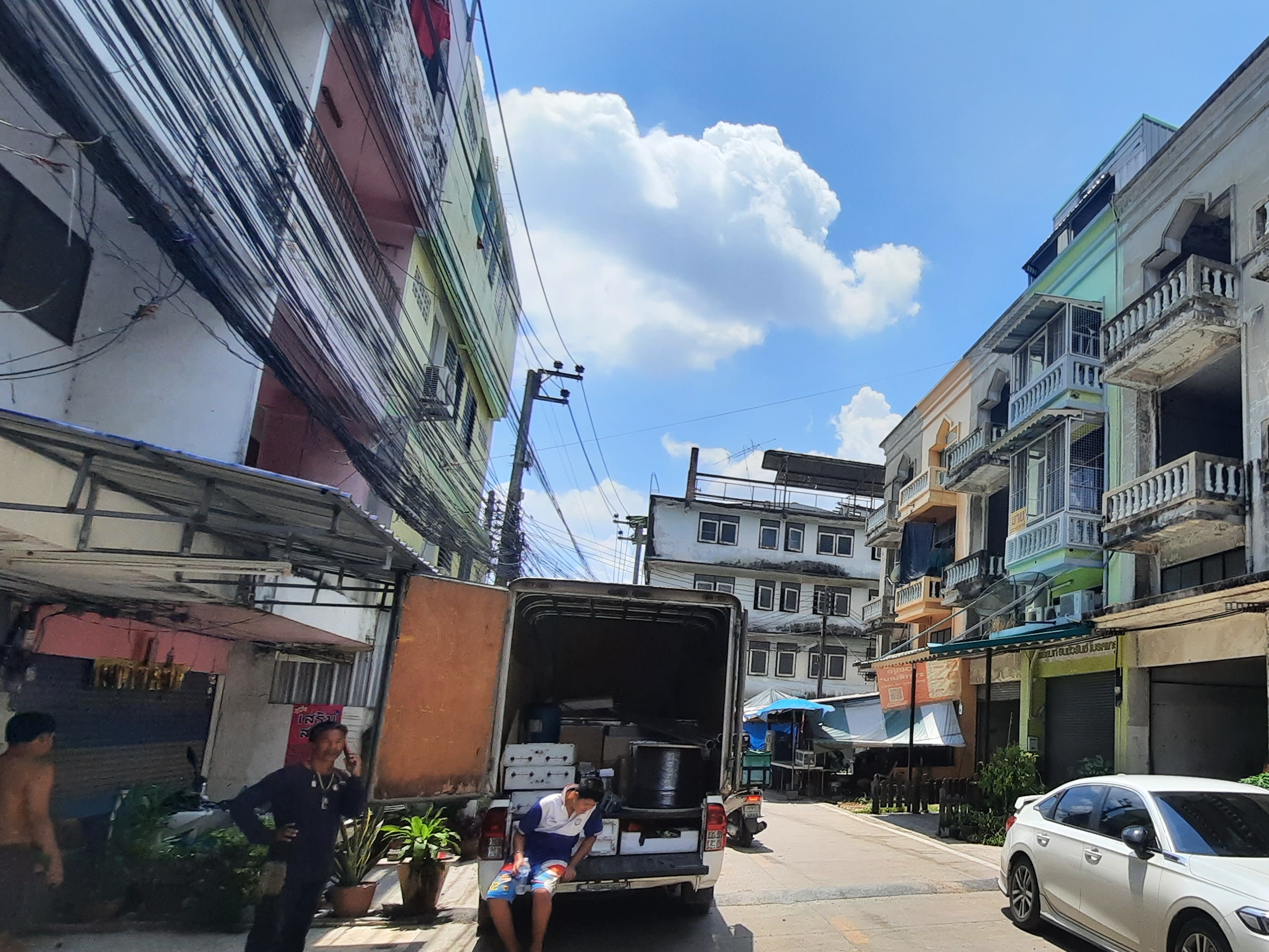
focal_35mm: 22
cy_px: 576
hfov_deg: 68.7
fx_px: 807
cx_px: 1023
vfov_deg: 60.5
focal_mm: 1.74
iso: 40
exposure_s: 1/1495
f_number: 2.2
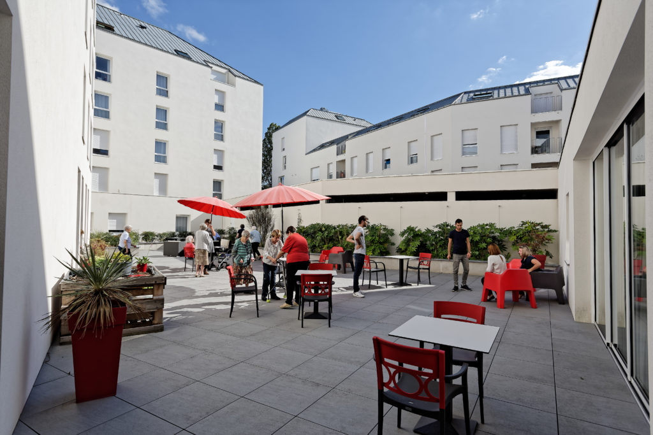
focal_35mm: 20
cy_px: 218
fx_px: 354
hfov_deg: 85.4
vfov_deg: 63.2
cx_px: 326
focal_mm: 13
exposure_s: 1/500
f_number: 8
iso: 180
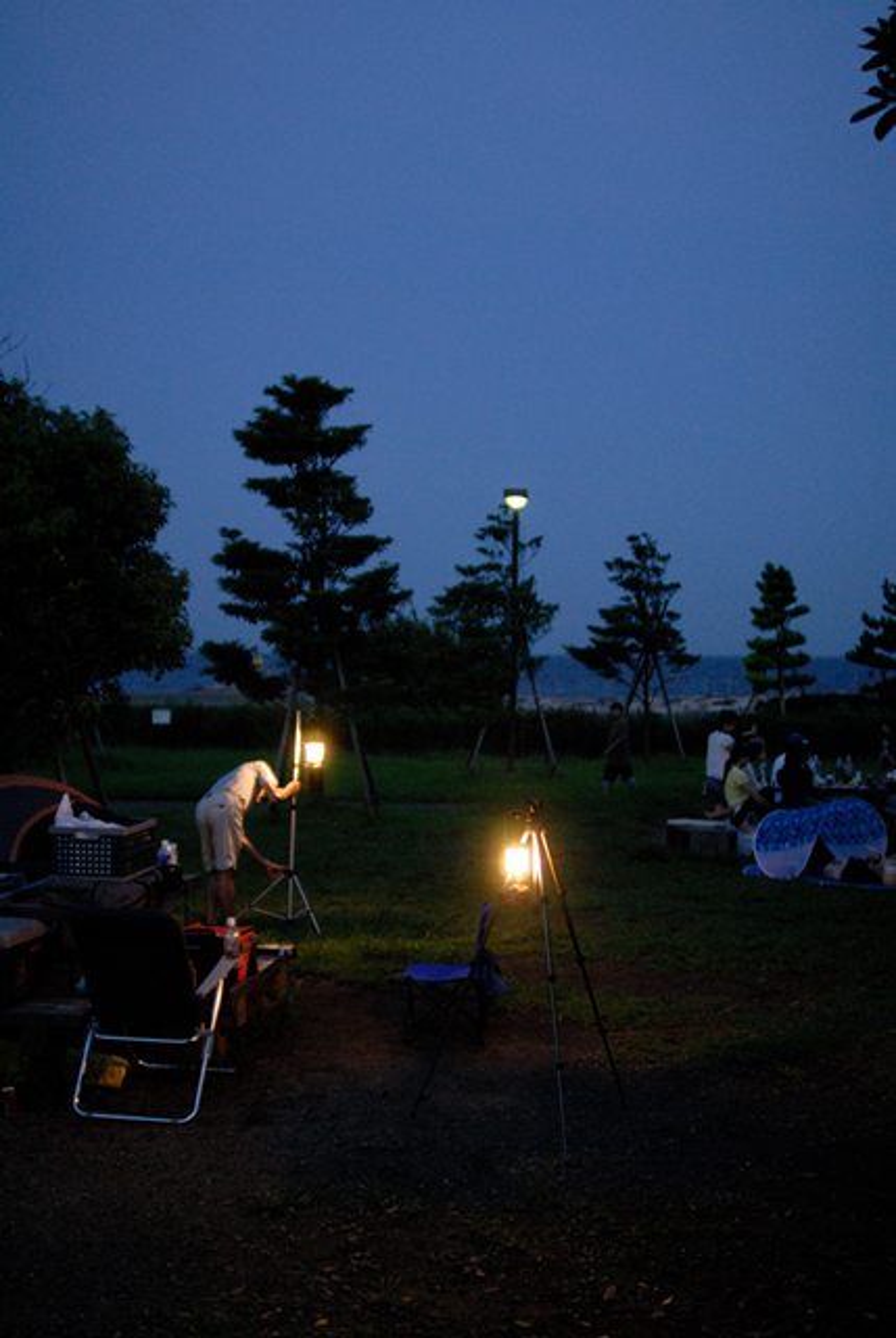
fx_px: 1562
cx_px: 448
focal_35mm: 42
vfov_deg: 46.3
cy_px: 669
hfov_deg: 32.0
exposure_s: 1/80
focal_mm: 28
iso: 800
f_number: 1.4
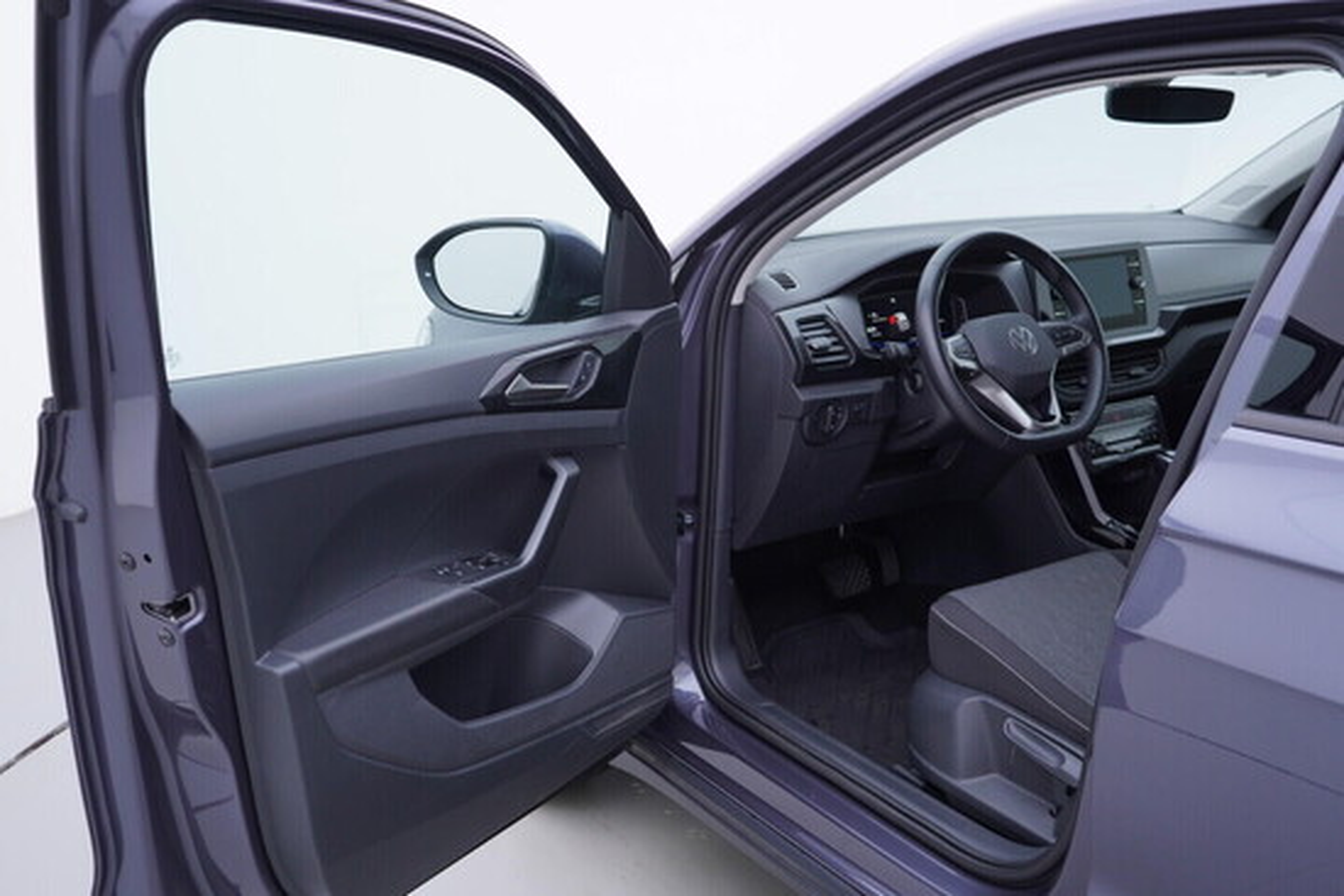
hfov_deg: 53.1
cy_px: 448
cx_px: 672
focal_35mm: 36
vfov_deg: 36.9
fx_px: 1344
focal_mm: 24
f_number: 3.2
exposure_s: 1/50
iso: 125
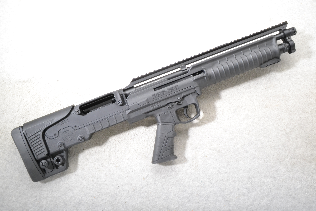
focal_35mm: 33
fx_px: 290
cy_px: 106
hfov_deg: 57.2
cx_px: 158
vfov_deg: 40.0
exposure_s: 1/160
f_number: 20
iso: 3200
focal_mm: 22
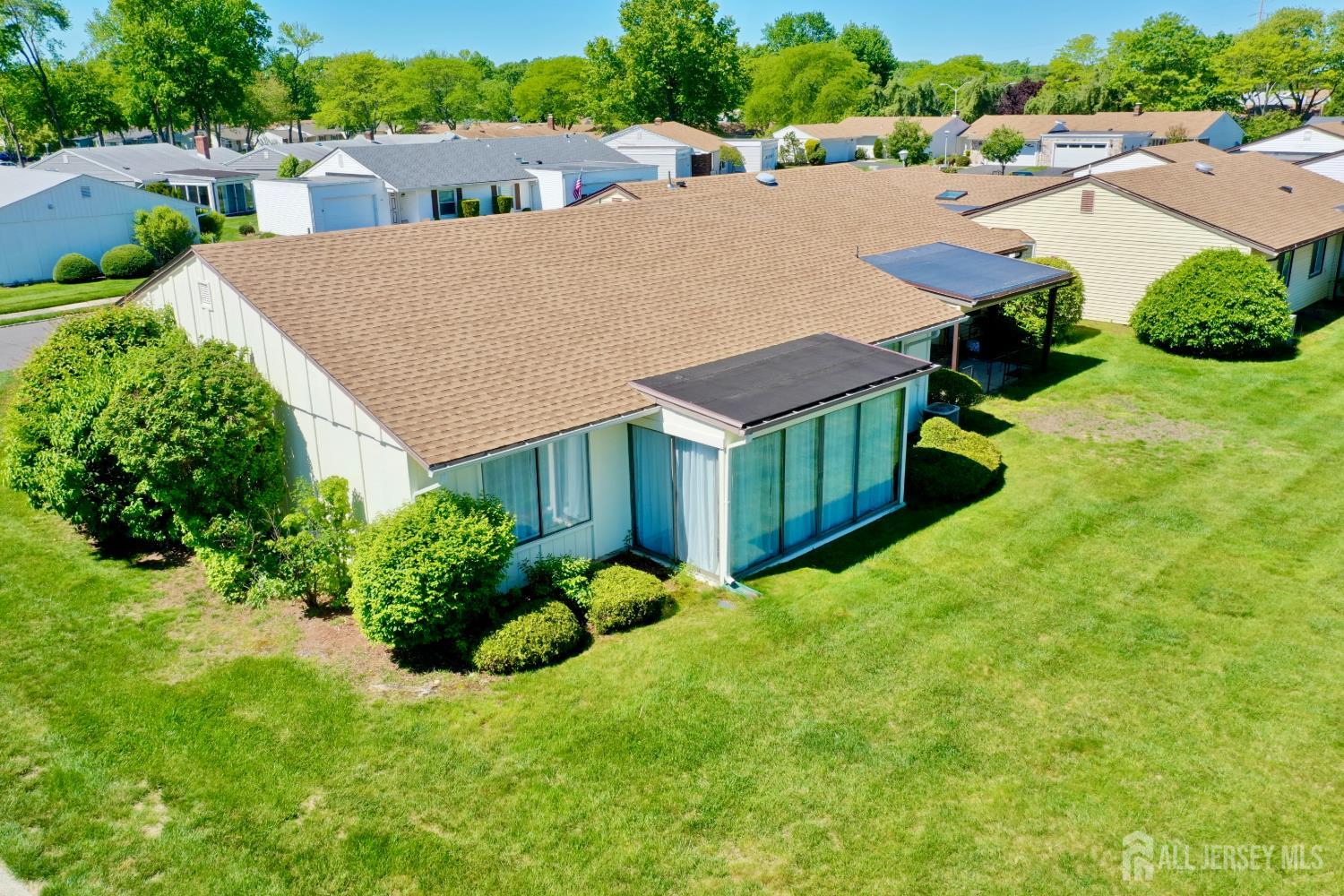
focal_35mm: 28
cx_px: 672
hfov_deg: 65.5
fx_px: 1045
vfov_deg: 46.4
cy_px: 448
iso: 100
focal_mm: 10.26
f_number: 6.3
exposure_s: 1/320
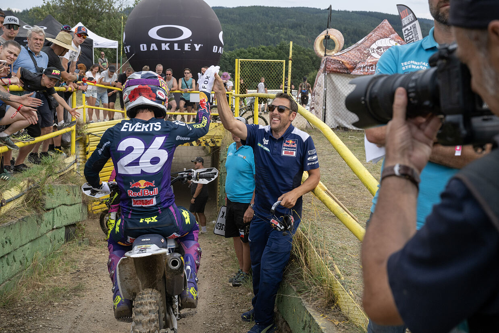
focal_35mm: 40
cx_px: 250
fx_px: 555
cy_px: 166
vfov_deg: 33.4
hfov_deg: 48.4
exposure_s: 1/1250
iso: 400
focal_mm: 40
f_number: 6.3
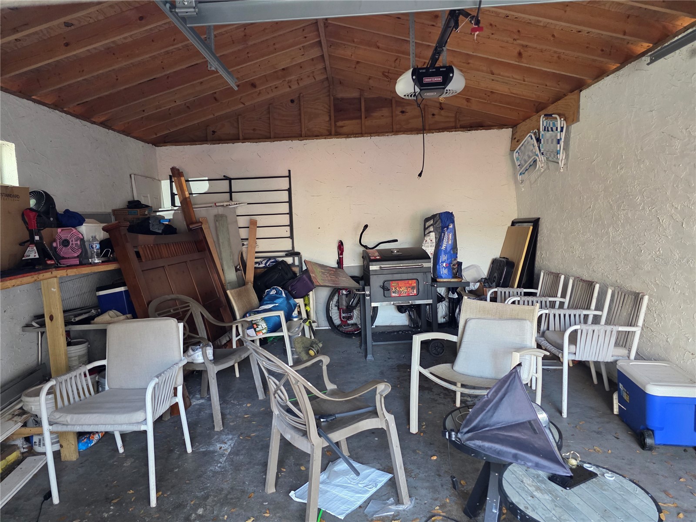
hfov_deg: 73.9
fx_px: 462
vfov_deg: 58.9
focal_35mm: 23
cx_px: 348
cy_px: 261
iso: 500
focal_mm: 6.3
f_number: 1.7
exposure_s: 1/120
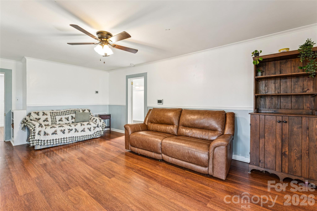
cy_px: 106
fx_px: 143
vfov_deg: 73.1
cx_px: 158
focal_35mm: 16
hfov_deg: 96.0
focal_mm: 16.2
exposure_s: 1.6
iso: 100
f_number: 10
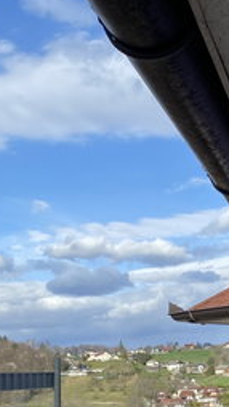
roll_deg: +1.6
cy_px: 314
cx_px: 223
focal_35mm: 70
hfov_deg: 16.9
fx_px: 755
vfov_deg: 29.6
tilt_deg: +9.0
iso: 32
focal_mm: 4.25
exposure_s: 1/2066
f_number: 1.8
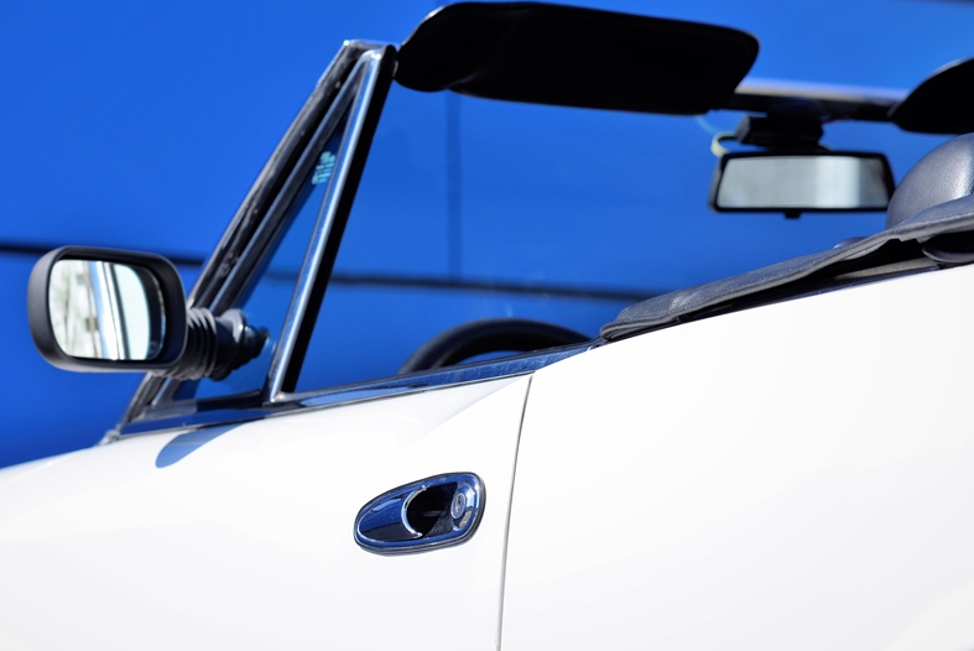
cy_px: 312
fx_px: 3953
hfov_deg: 14.0
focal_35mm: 146
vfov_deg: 9.4
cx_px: 417
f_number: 7.1
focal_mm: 120
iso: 160
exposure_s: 1/400
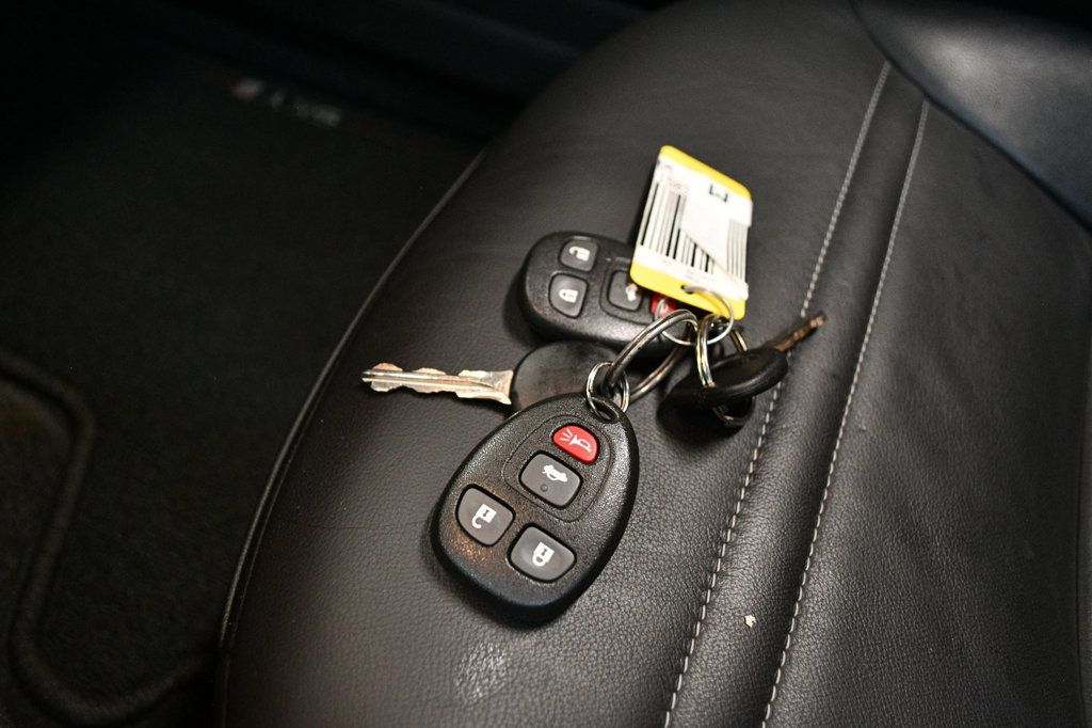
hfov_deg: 67.4
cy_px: 364
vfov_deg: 47.9
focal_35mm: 27
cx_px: 546
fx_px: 819
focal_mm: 18
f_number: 3.5
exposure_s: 1/125
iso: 2800
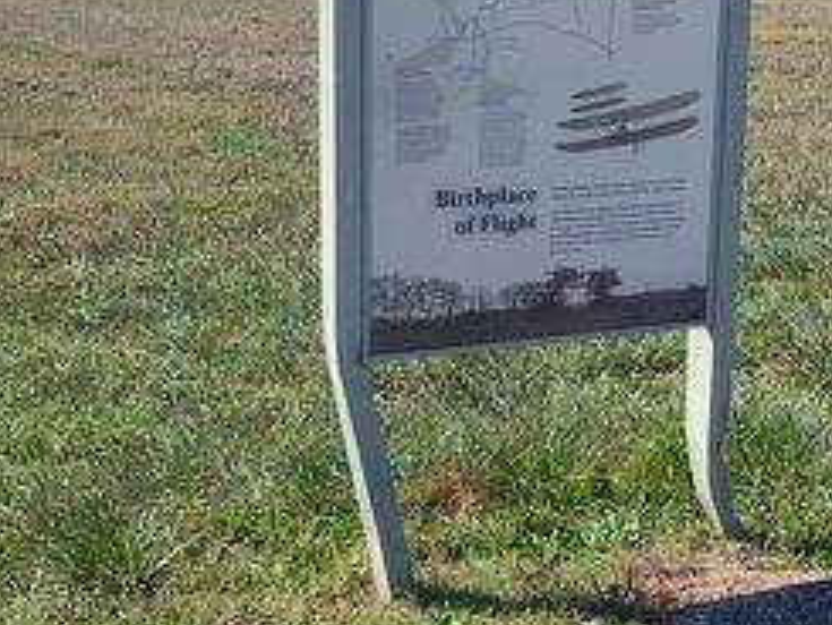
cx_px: 621
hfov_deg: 25.7
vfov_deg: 19.7
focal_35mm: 75
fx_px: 1804
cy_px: 319
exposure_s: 1/1576
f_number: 1.8
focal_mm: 5.56
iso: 100
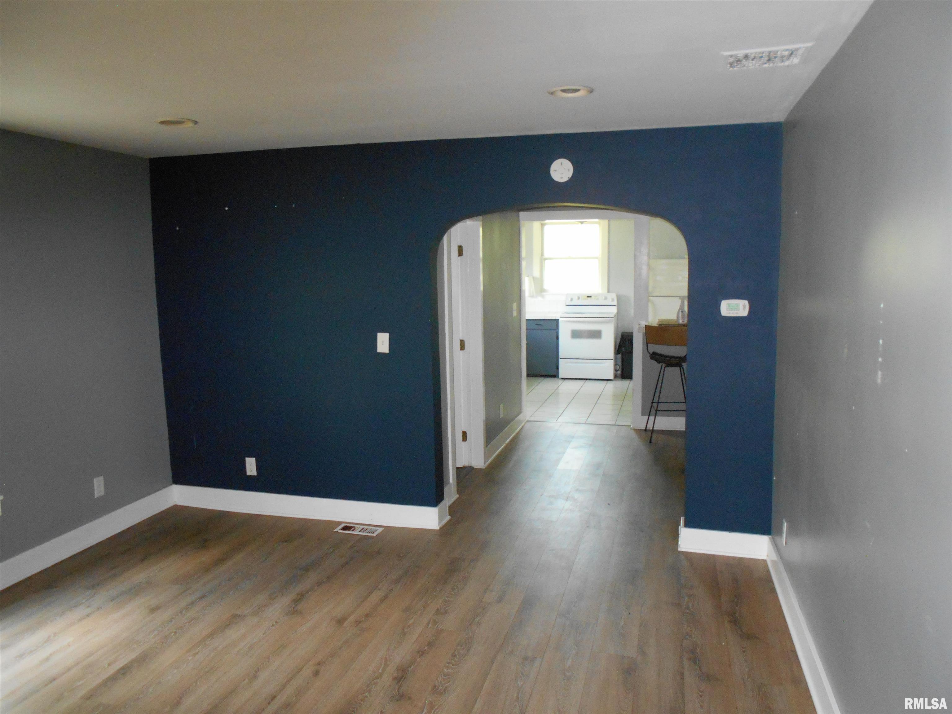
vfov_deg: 53.1
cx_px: 476
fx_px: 715
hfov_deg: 67.3
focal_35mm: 26
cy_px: 357
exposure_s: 1/25
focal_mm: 4.6
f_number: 3.2
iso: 450
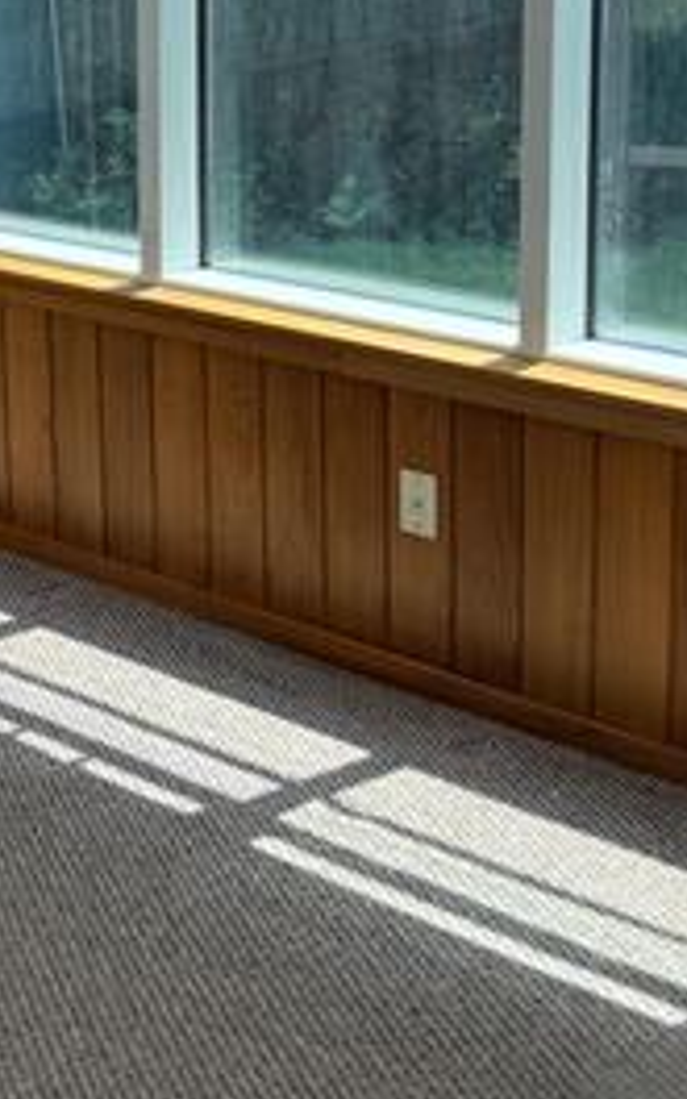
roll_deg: +2.8
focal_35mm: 74
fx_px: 2217
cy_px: 175
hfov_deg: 15.6
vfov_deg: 27.1
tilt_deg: -11.0
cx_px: -470
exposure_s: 1/695
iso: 80
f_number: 1.78
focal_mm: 6.76
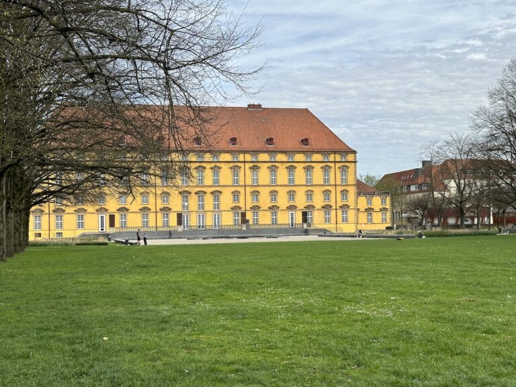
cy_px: 194
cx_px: 258
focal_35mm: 48
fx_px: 716
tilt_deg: +1.5
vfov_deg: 30.3
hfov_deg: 39.7
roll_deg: +1.4
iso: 64
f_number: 1.78
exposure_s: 1/2732
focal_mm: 6.86
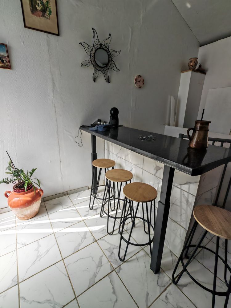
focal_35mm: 16
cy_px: 154
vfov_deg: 94.5
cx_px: 116
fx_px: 142
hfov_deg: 78.1
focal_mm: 1.96
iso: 50
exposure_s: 1/600
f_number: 2.2
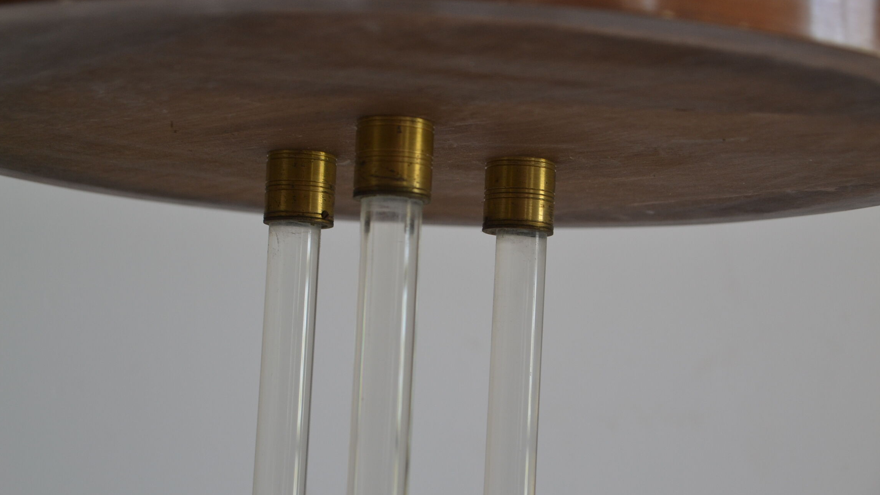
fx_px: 1844
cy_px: 238
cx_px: 439
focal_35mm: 79
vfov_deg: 15.3
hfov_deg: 26.8
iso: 400
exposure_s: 1/25
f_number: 5
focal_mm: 50
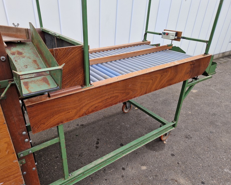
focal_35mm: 25
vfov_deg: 56.8
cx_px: 104
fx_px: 171
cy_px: 93
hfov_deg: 67.9
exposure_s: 1/534
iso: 50
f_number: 1.8
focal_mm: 5.4
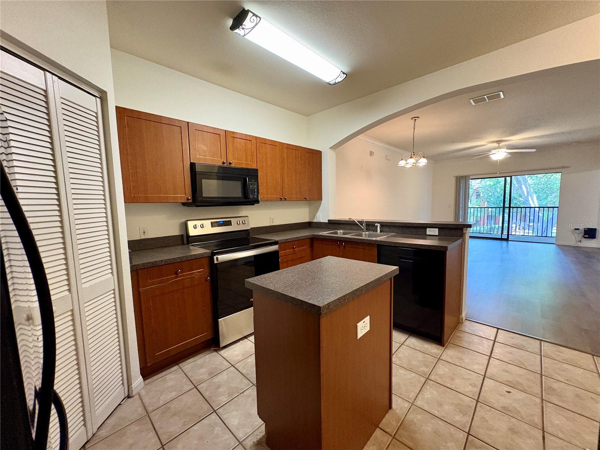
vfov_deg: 85.7
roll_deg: +1.6
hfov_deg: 102.1
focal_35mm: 14
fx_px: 243
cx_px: 300
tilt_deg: -4.5
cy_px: 225
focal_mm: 2.22
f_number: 2.2
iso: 640
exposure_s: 1/60
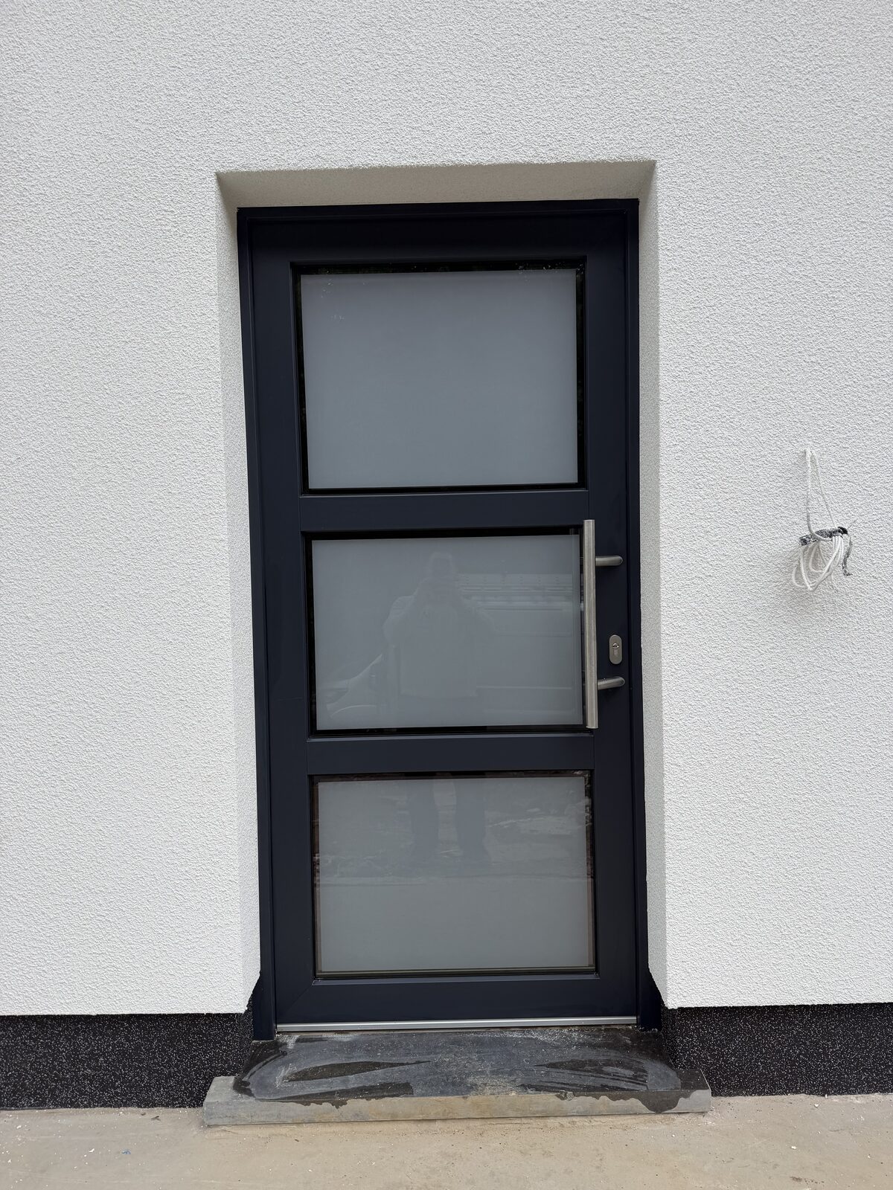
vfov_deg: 71.6
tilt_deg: -2.0
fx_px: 826
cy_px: 595
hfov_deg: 56.8
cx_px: 446
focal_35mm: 24
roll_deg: +0.7
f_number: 1.78
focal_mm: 6.76
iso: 80
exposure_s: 1/1727
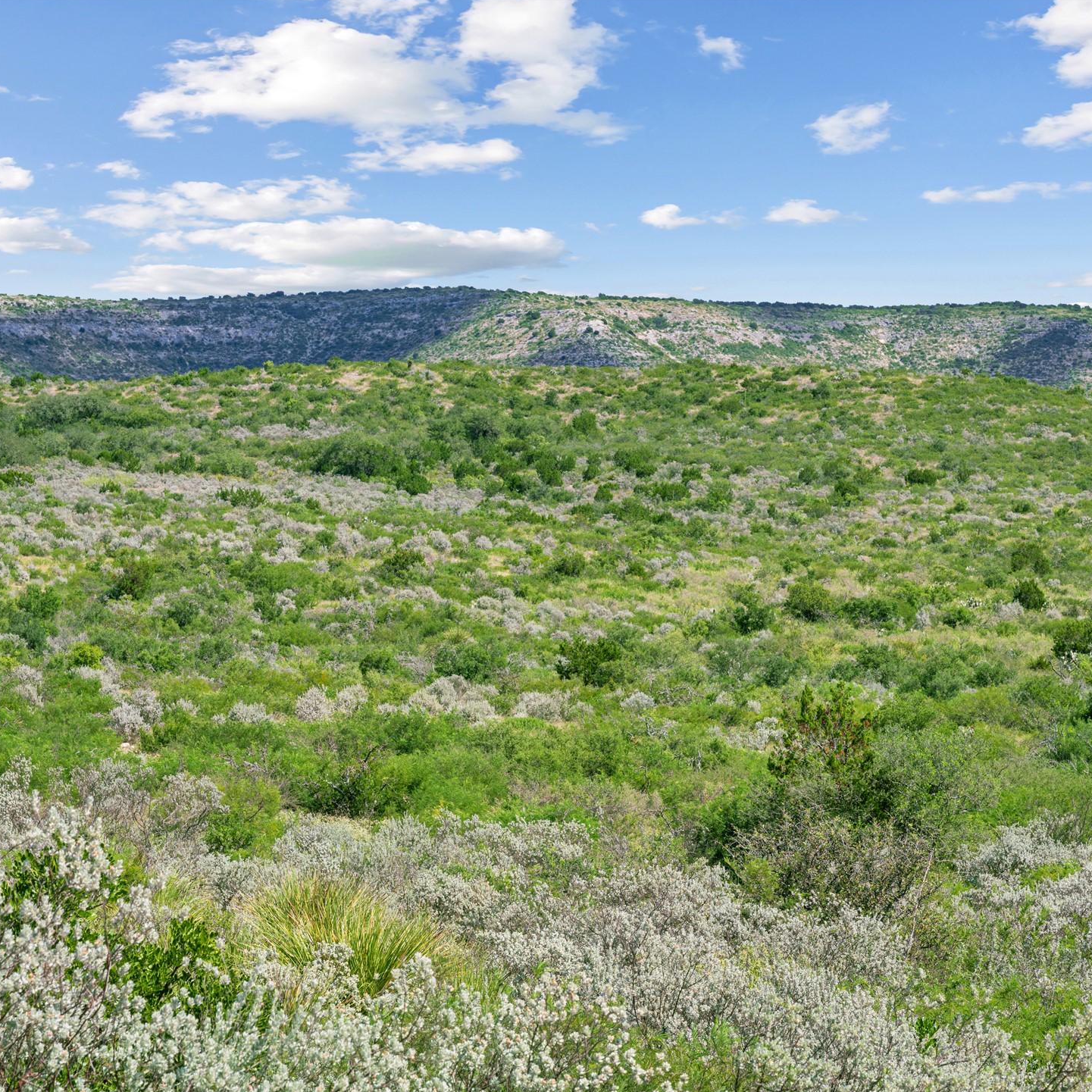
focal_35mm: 114
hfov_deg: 15.3
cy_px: 545
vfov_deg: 15.3
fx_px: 4069
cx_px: 563
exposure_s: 1/100
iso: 80
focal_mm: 89
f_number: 11
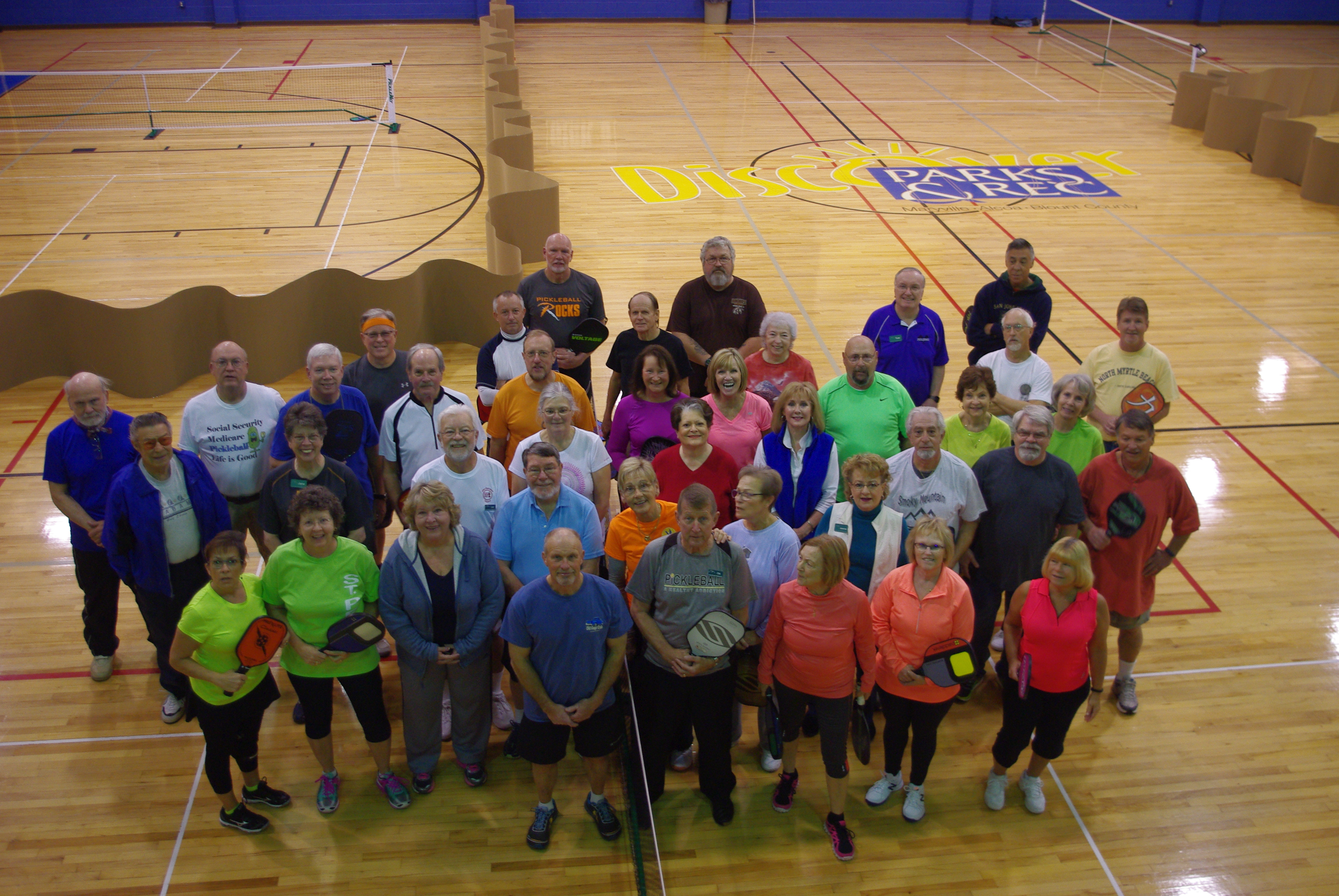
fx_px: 1266
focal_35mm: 34
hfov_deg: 55.7
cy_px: 448
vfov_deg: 39.0
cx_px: 670
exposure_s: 1/20
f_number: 4
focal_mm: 23.13
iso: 400
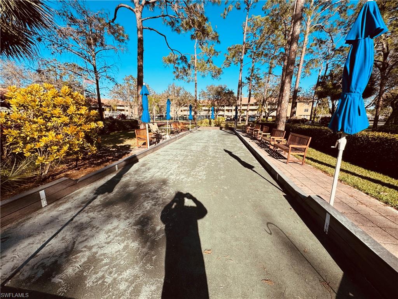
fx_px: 161
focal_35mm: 14
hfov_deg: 102.1
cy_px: 150
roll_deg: -1.2
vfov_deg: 85.7
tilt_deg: -11.9
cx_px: 199
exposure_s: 1/1217
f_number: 2.2
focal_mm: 2.22
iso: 50
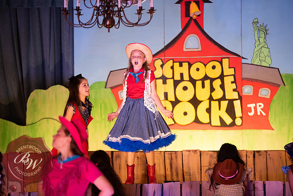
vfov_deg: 7.2
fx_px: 1547
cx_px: 146
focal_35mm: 190
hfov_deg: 10.8
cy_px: 98
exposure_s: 1/200
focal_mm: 190
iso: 560
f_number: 2.8
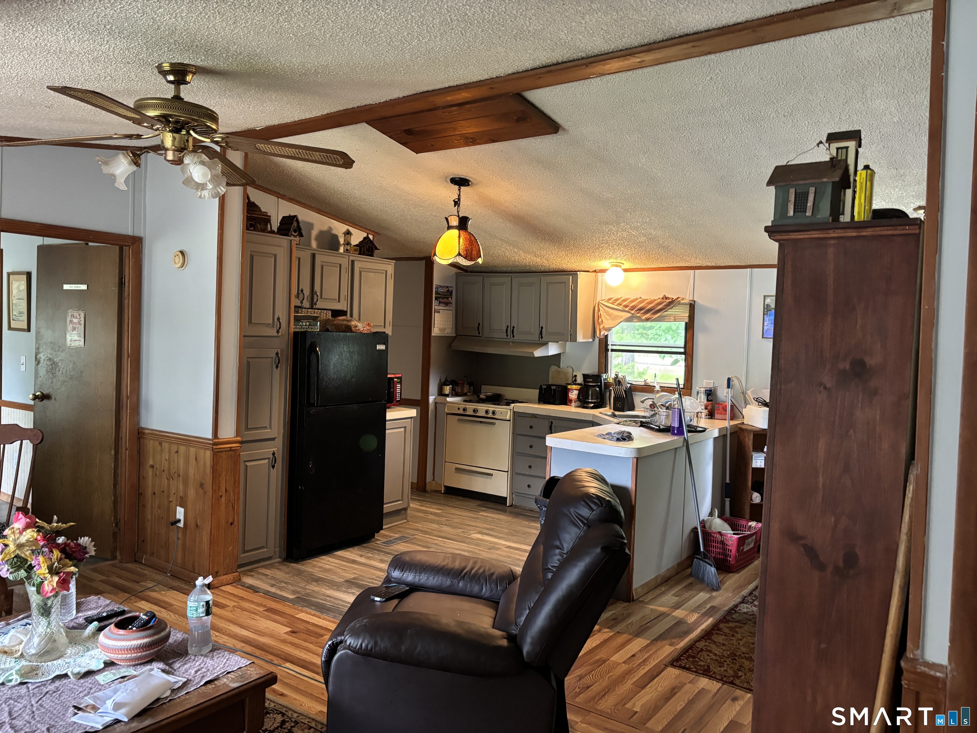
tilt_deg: -1.8
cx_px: 488
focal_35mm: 26
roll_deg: -3.2
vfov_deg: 53.1
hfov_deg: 67.3
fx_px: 734
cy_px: 366
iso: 500
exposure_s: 1/40
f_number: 1.6
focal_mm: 5.96
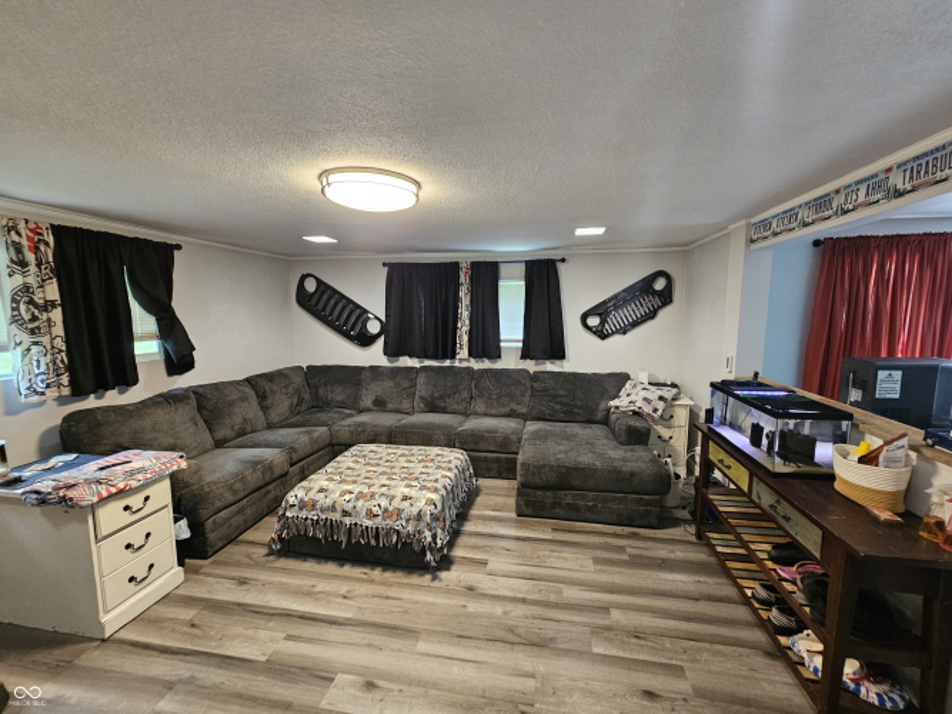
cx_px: 476
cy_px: 357
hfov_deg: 106.2
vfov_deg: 89.9
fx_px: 357
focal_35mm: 13
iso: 320
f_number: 2.2
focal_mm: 2.2
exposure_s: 1/30
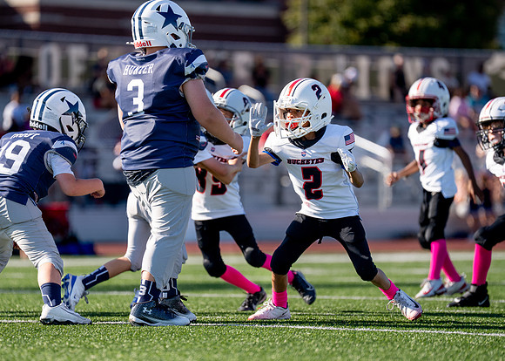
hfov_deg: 8.1
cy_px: 214
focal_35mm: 249
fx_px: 3570
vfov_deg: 5.8
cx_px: 223
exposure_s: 1/4000
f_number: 2.8
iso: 320
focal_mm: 200
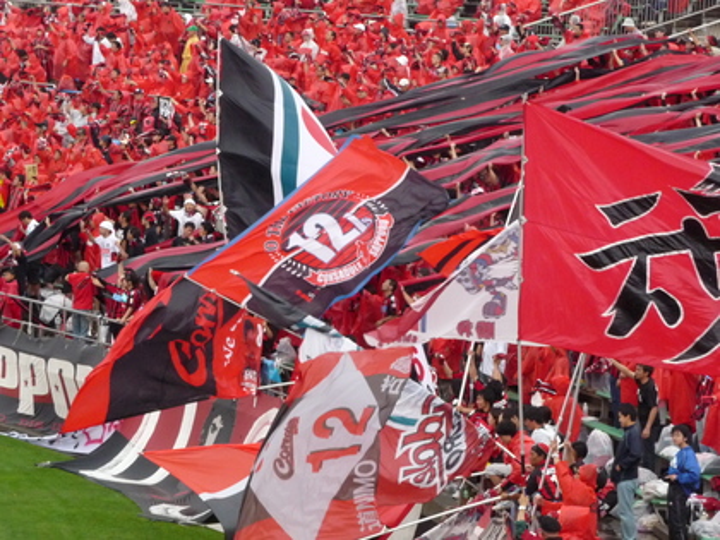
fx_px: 4347
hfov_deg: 9.5
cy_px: 270
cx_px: 360
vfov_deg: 7.1
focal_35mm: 209
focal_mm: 32.3
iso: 400
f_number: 4.8
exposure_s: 1/320
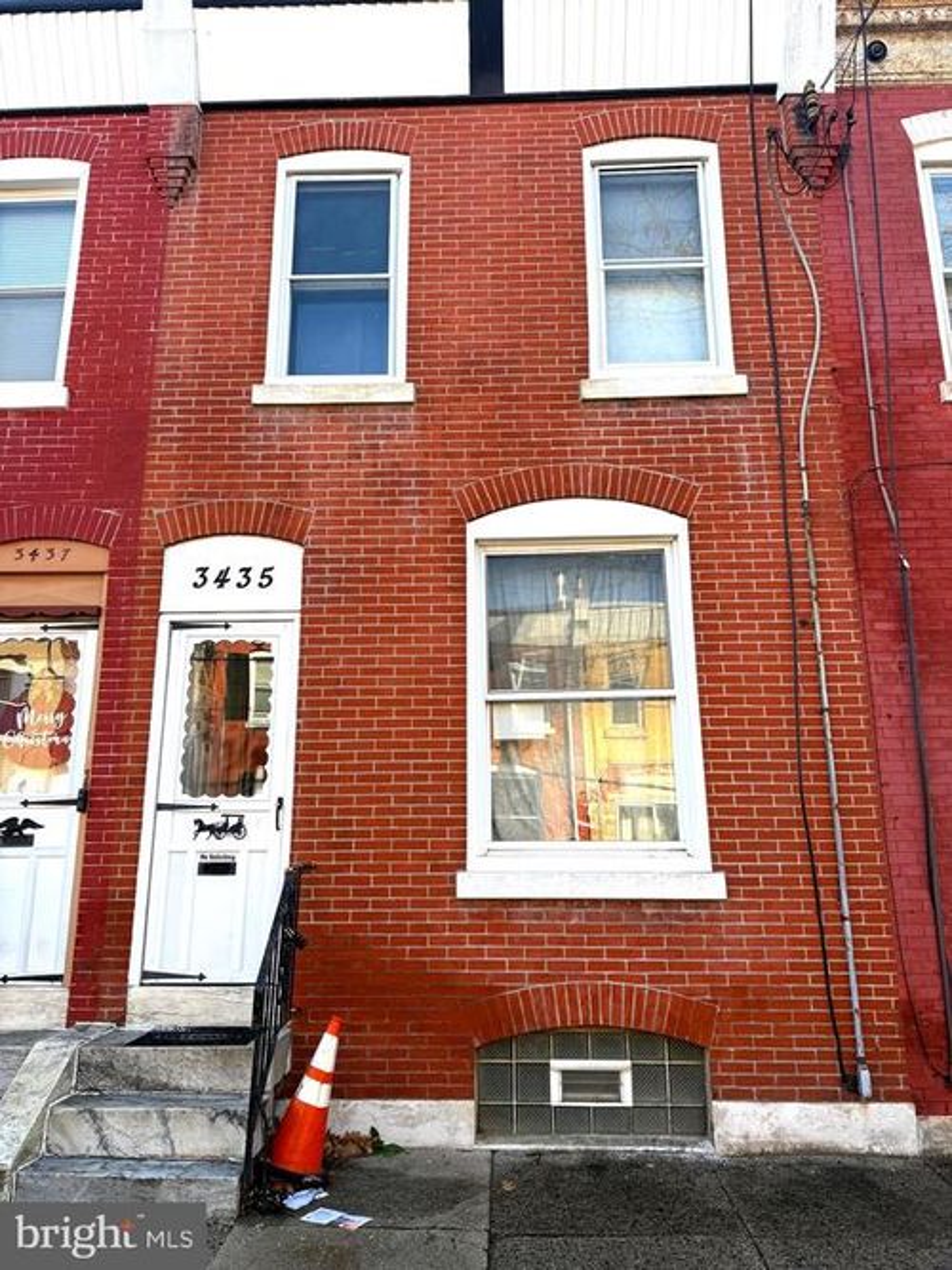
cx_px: 476
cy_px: 635
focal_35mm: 24
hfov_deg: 56.8
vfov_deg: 71.6
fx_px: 880
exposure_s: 1/788
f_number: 1.78
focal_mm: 6.76
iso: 80
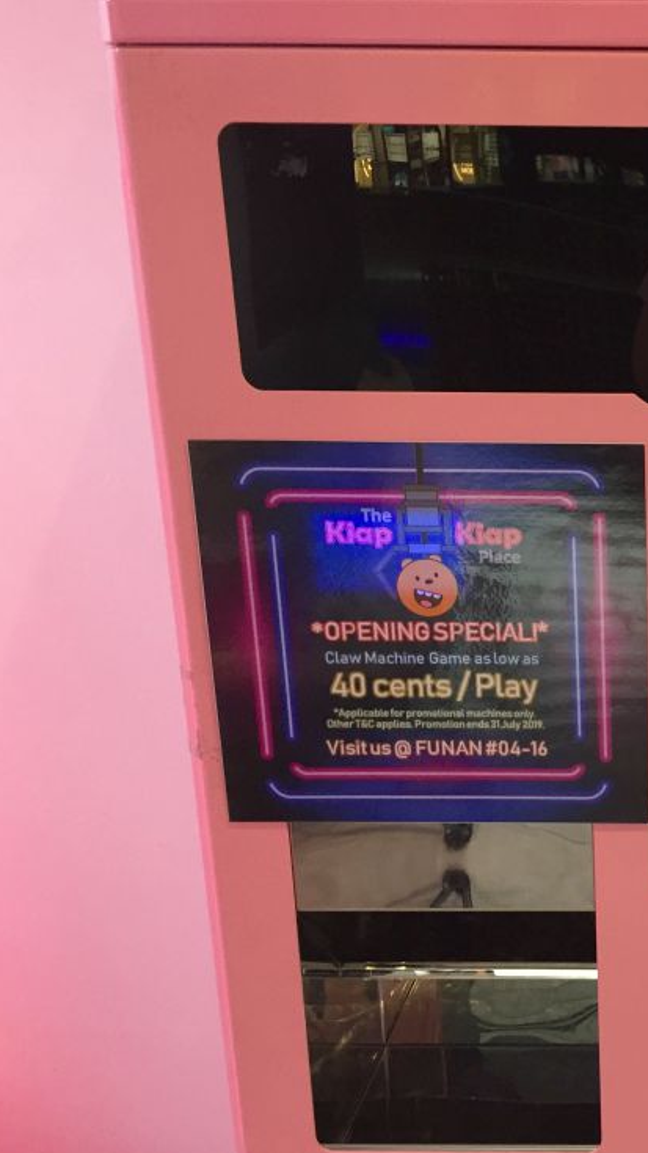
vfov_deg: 47.4
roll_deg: -0.7
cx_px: 750
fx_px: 1315
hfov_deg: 25.3
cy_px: 585
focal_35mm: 43
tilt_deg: -17.8
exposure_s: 1/33
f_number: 2.2
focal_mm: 4.15
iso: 160
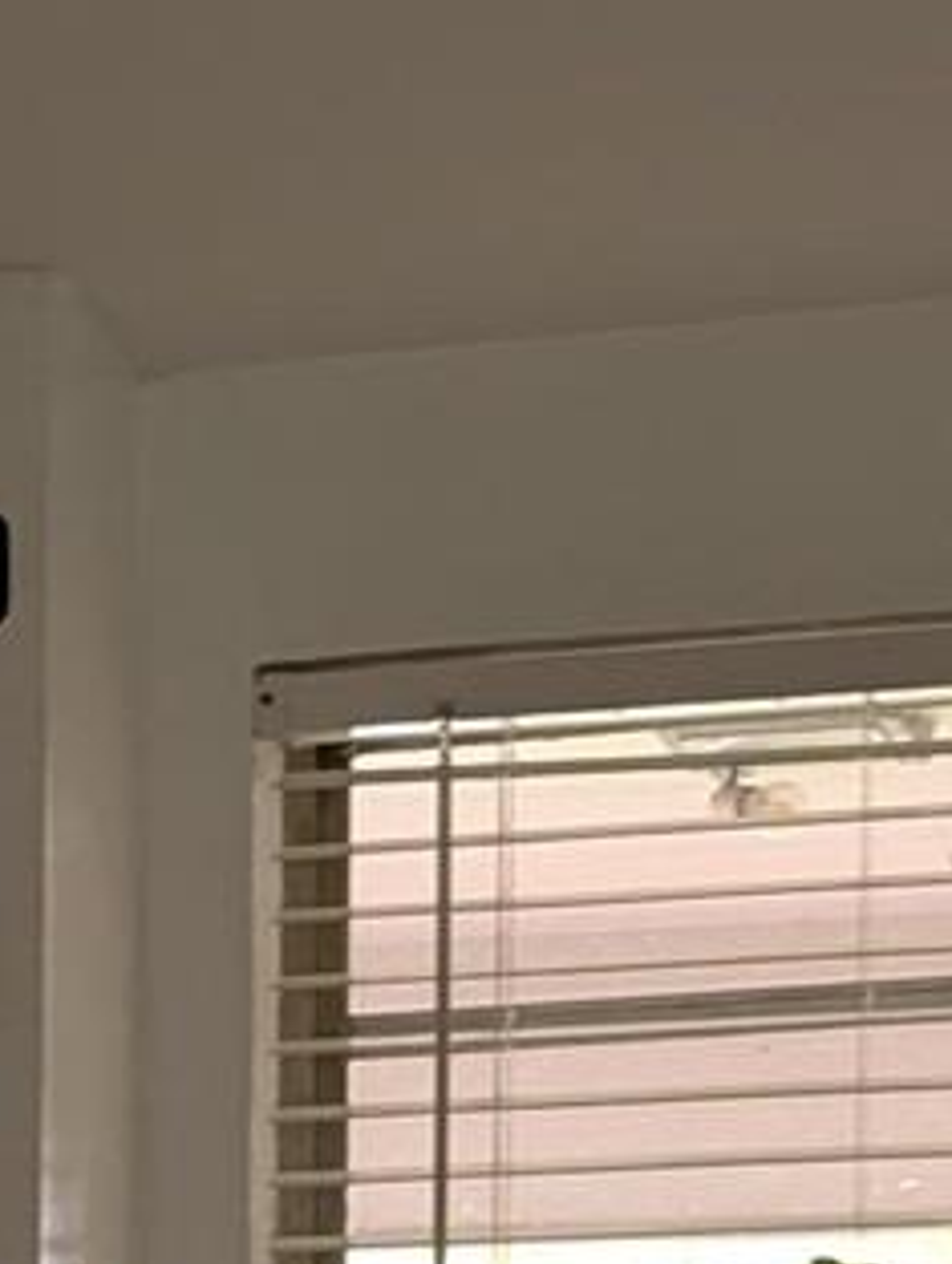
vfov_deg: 10.4
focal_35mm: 177
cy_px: 2362
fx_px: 6473
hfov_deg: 7.8
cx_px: -1422
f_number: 1.68
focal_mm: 6.9
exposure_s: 1/23.8
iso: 33
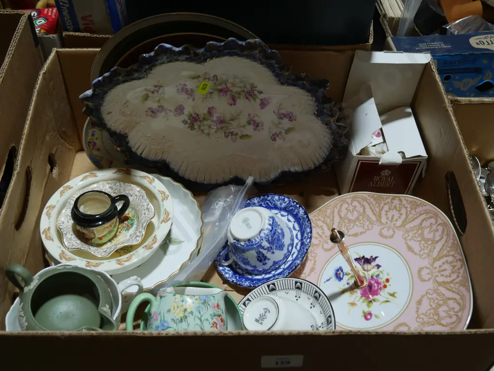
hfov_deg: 46.8
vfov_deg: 36.0
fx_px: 571
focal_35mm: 40
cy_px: 186
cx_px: 247
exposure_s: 1/100
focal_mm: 20
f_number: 4.5
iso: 200
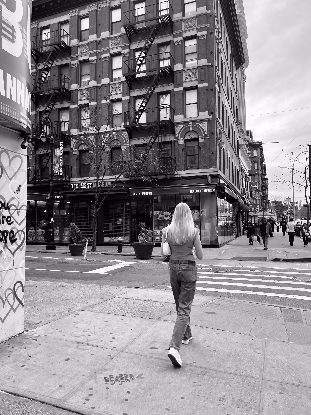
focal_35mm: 25
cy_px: 208
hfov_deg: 54.9
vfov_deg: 69.4
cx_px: 156
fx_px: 299
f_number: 1.6
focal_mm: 5.1
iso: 32
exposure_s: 1/150
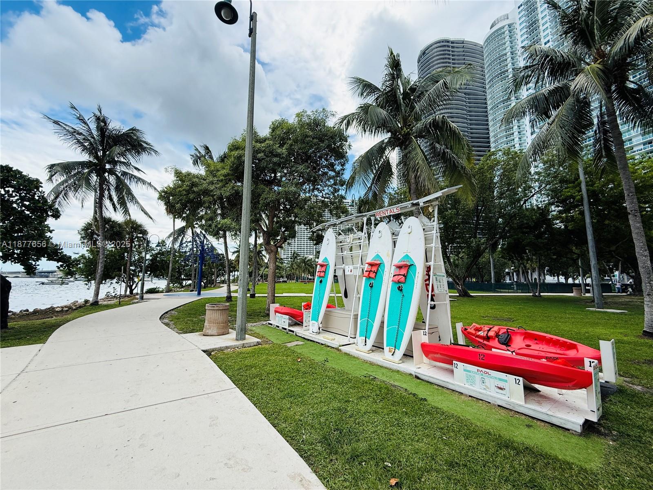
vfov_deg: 85.7
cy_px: 245
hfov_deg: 102.1
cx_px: 326
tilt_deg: +7.9
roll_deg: -0.9
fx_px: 264
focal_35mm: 14
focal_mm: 2.22
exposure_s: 1/779
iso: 64
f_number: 2.2
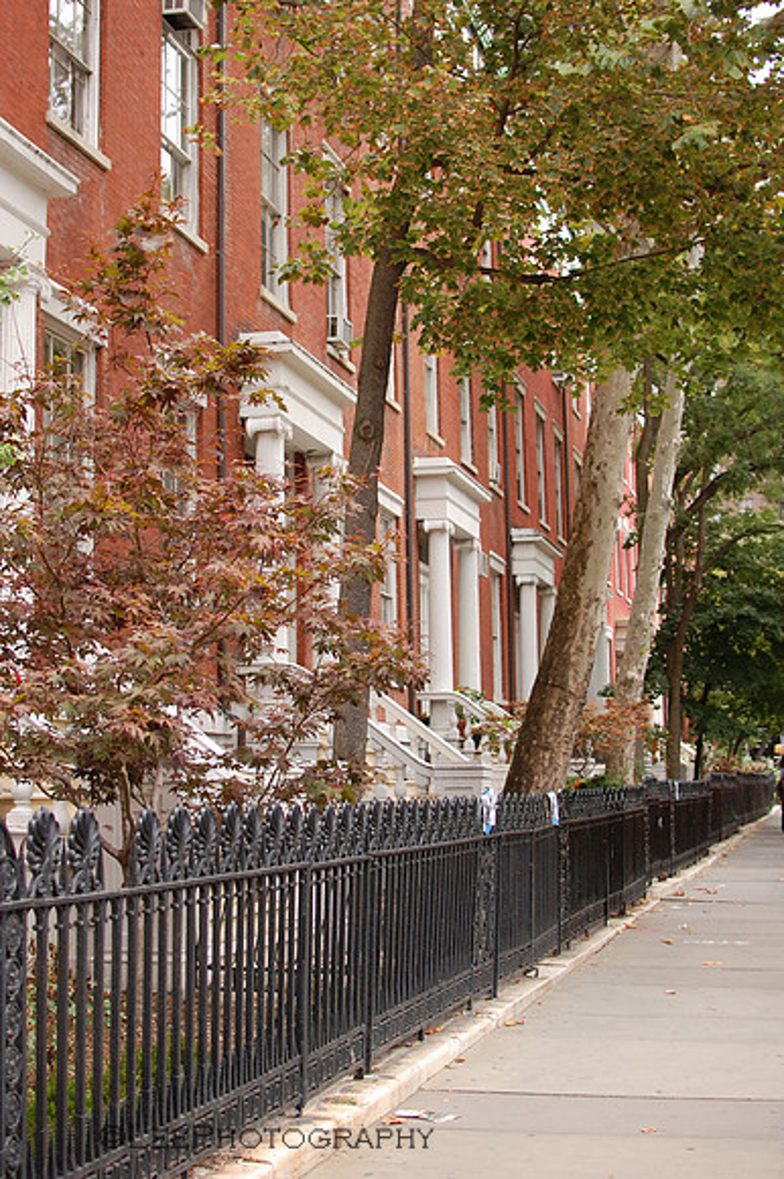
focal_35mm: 52
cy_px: 590
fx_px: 1717
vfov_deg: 37.9
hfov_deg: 25.7
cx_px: 392
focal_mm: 35
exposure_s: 1/800
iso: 400
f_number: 3.2
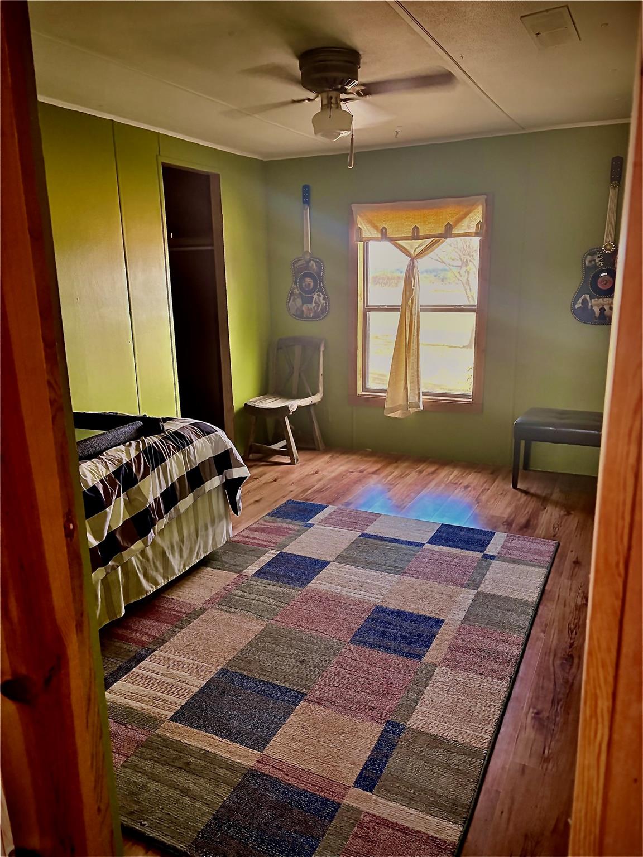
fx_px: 644
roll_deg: +0.5
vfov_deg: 67.3
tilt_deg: -12.5
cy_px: 428
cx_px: 322
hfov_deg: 53.1
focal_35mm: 26
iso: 320
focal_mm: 5.96
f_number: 1.6
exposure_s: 1/60
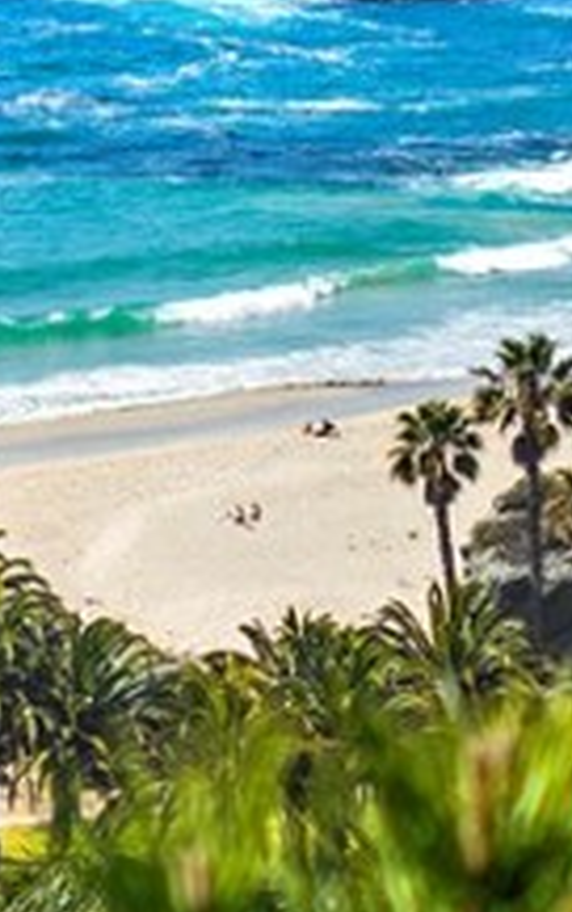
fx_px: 8389
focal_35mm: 337
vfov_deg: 6.2
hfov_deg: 3.7
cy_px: 246
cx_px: -1573
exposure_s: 1/640
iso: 125
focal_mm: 70
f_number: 7.1
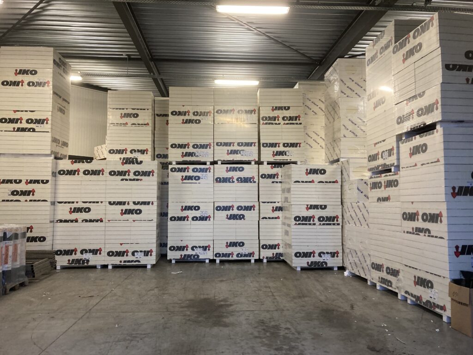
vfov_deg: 49.7
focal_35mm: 28
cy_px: 178
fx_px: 383
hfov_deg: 63.4
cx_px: 236
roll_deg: -1.2
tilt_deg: +4.9
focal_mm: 3.99
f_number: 1.8
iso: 200
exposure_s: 1/50
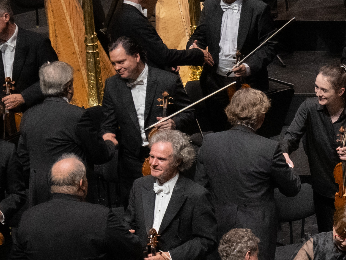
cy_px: 136
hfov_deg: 5.2
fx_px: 3678
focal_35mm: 368
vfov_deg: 4.0
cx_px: 864
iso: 2500
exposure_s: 1/160
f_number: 4.5
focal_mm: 70
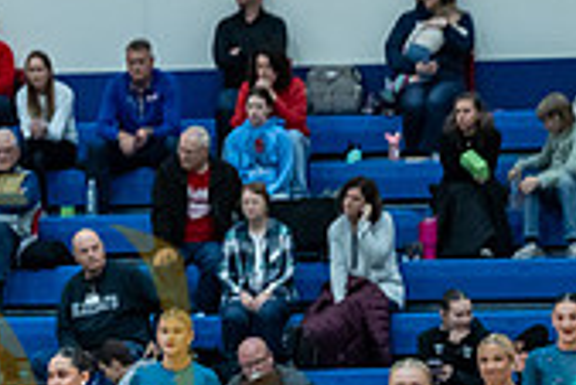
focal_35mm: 240
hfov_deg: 8.4
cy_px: 526
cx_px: -232
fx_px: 3843
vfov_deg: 5.7
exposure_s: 1/1250
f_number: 2.8
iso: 5000
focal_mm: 70
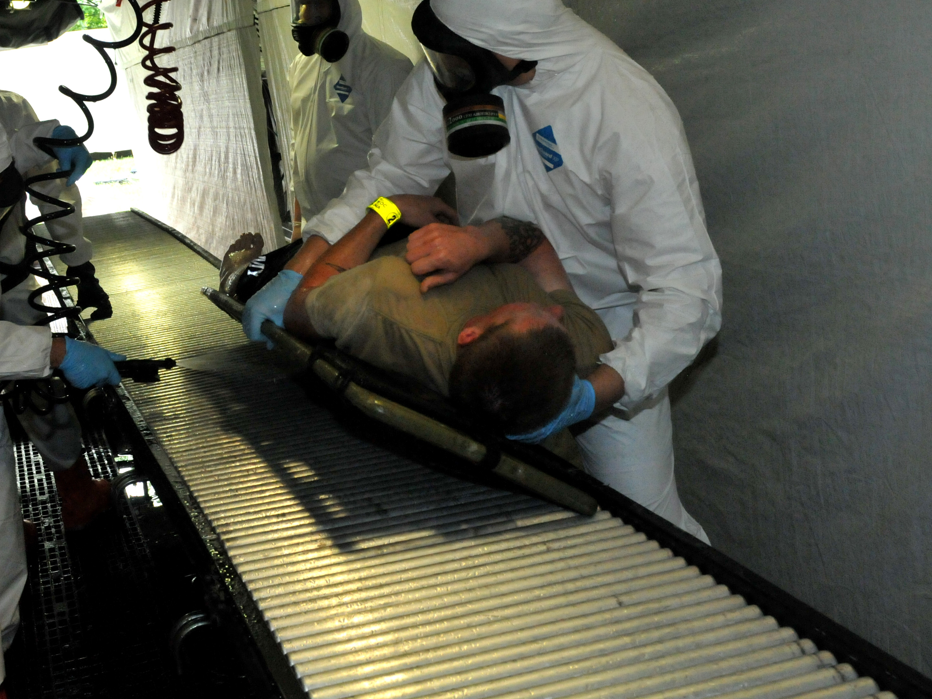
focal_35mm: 51
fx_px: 1373
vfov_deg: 28.5
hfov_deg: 37.4
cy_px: 270
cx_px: 396
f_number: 6.3
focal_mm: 24
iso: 2000
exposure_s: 1/200
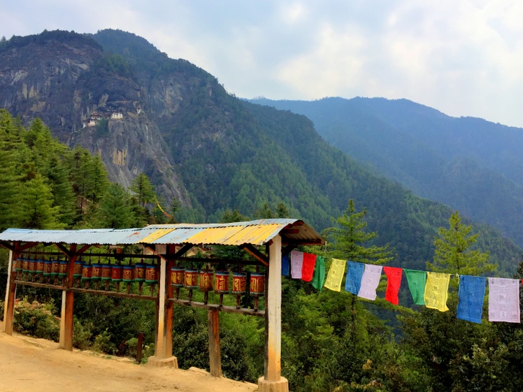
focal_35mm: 31
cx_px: 266
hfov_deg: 58.3
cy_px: 184
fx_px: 468
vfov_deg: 45.4
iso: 32
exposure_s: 1/2825
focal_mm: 4.15
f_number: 2.2
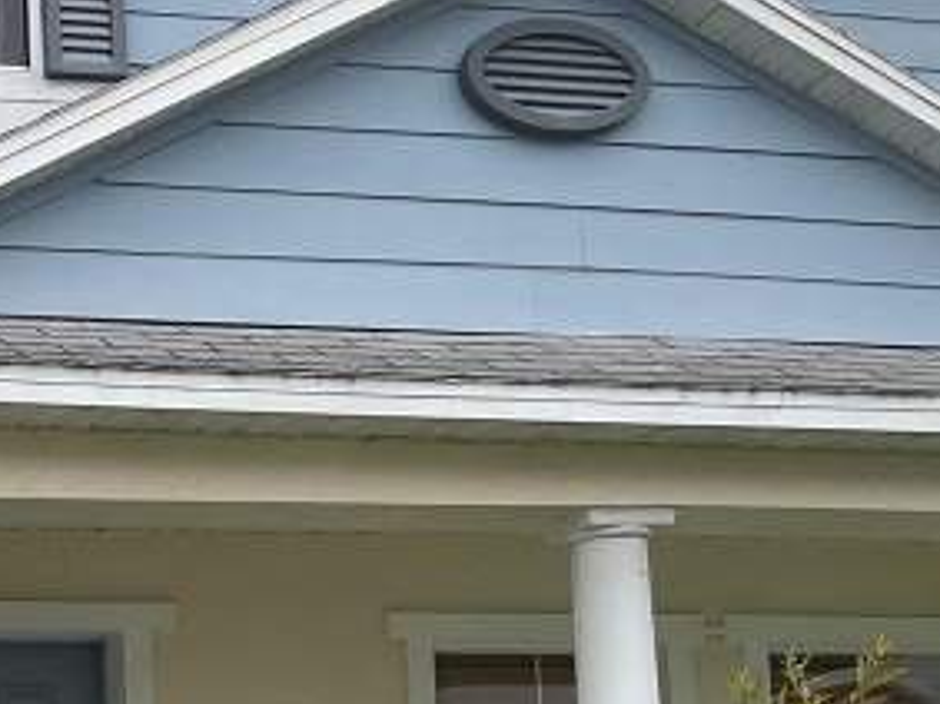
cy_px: 727
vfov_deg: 17.5
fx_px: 2226
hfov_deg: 22.6
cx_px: -70
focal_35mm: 82
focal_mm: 3
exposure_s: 1/425
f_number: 1.8
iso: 16
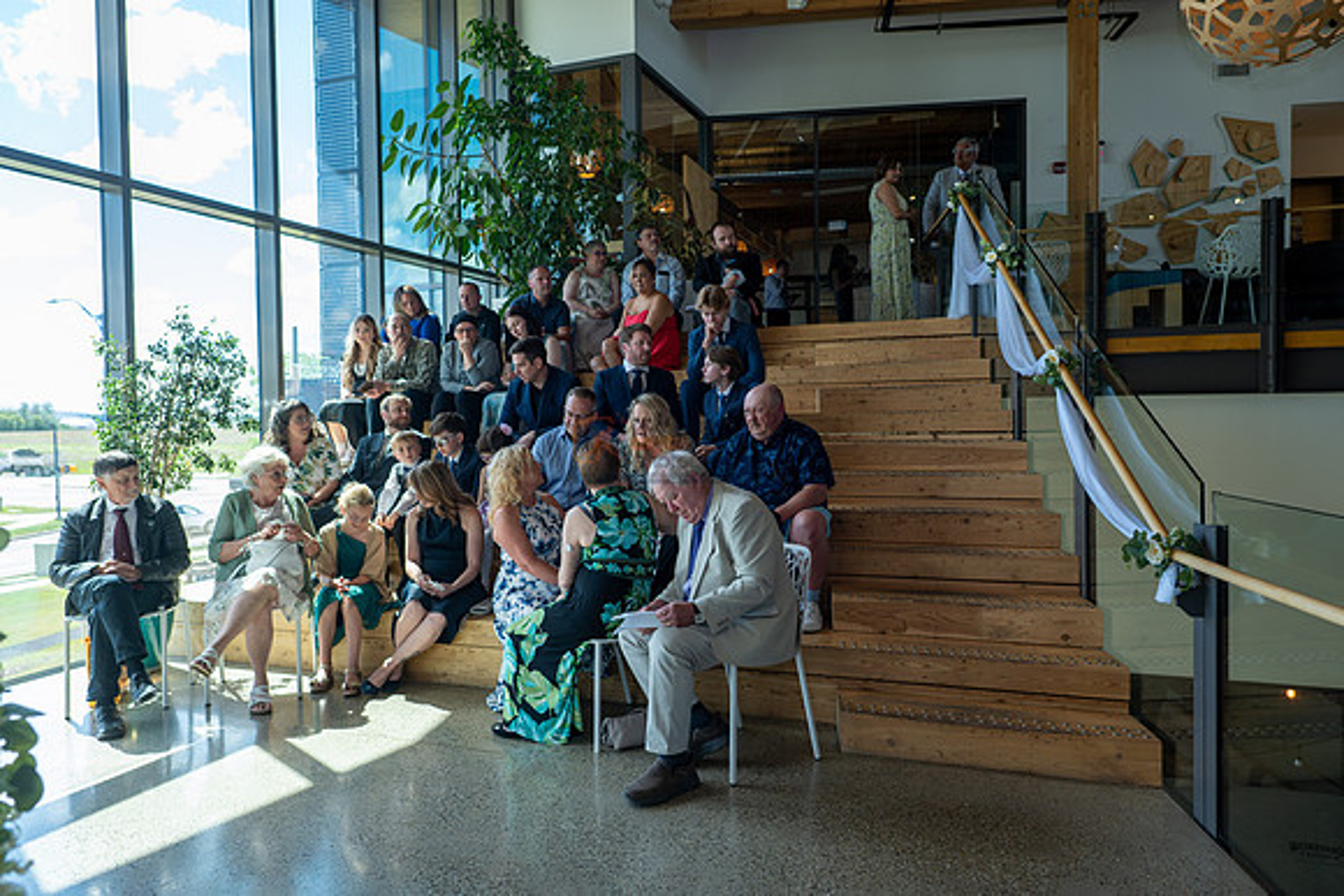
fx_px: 896
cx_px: 672
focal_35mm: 24
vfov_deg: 53.2
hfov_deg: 73.7
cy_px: 448
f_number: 3.5
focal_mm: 24
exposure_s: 1/125
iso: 100
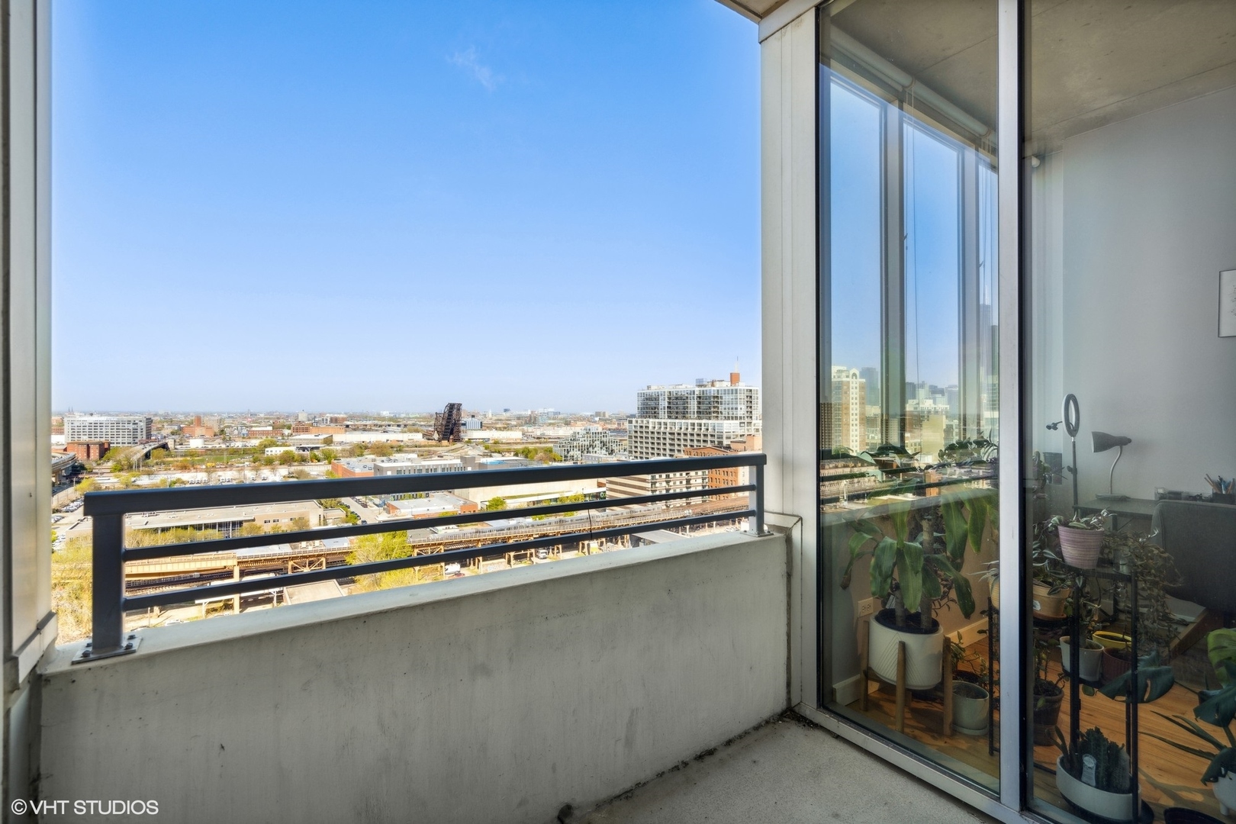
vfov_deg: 73.7
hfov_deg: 96.7
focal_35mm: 16
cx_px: 618
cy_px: 412
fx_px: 549
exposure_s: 1/250
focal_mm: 16
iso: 320
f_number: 8
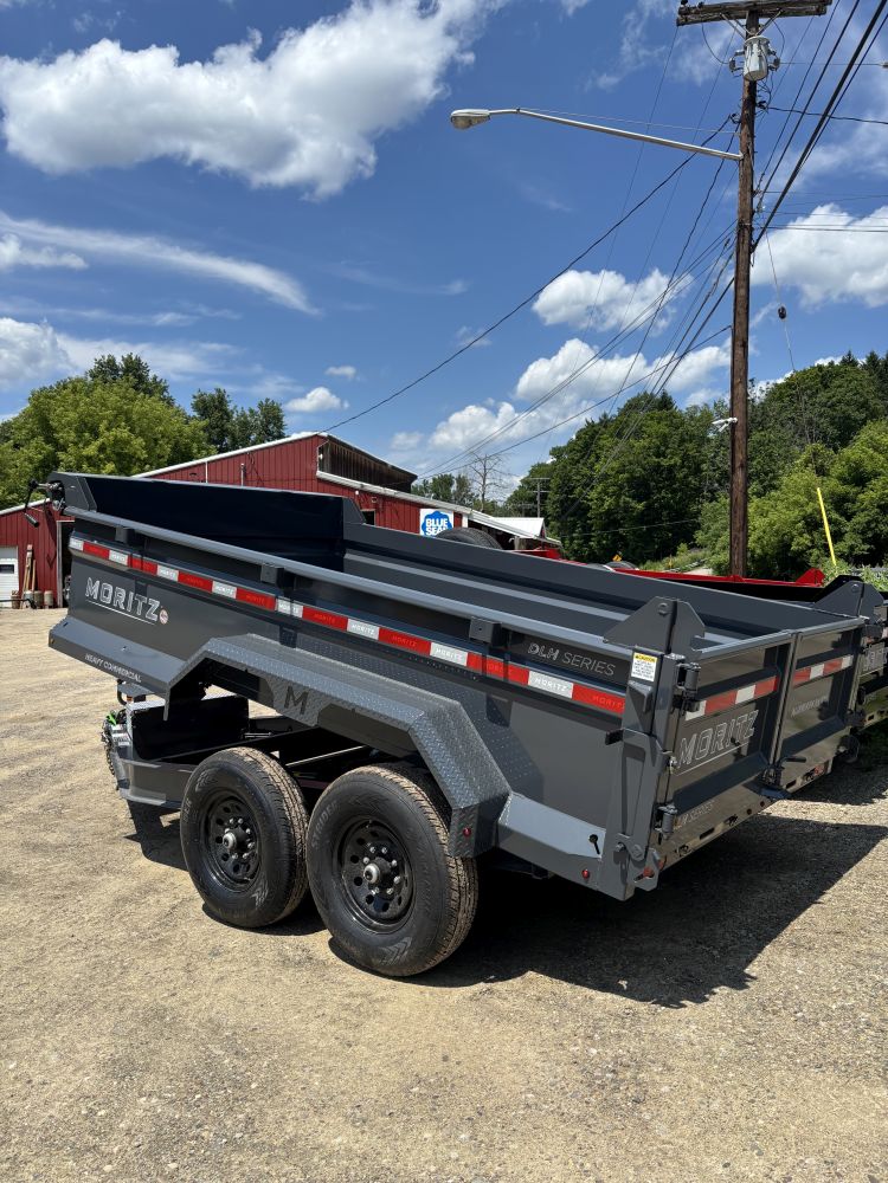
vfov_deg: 67.3
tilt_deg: -2.3
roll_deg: -0.4
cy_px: 592
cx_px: 444
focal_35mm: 26
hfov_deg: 53.1
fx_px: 889
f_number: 1.6
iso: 50
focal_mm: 5.96
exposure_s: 1/3650
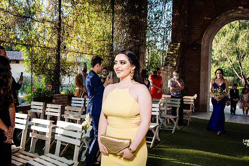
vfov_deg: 41.1
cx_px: 124
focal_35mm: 32
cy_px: 83
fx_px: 221
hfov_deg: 58.7
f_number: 7.1
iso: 1000
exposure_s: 1/200
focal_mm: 32
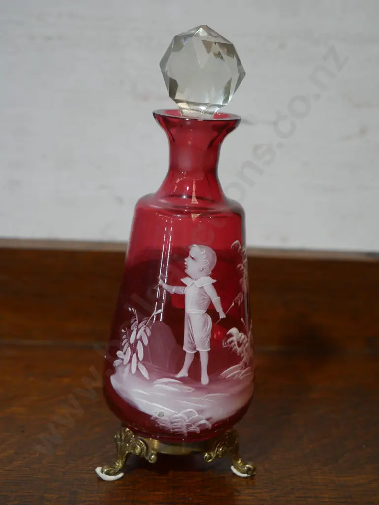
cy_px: 252
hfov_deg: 23.7
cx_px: 190
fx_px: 904
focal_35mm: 62
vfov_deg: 31.2
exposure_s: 1/80
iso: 800
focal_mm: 31
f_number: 5.4
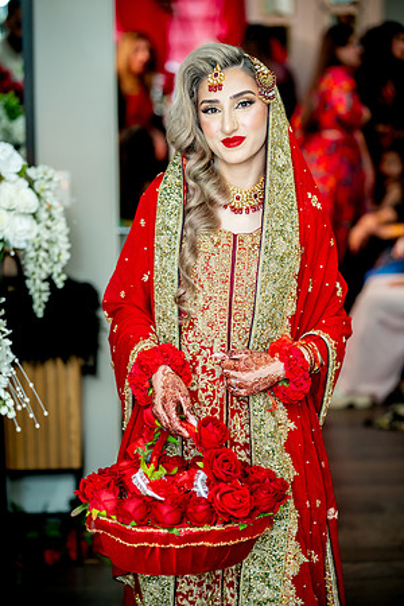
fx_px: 1229
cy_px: 303
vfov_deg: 27.7
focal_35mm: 73
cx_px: 202
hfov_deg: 18.7
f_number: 2
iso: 800
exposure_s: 1/200
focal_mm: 73
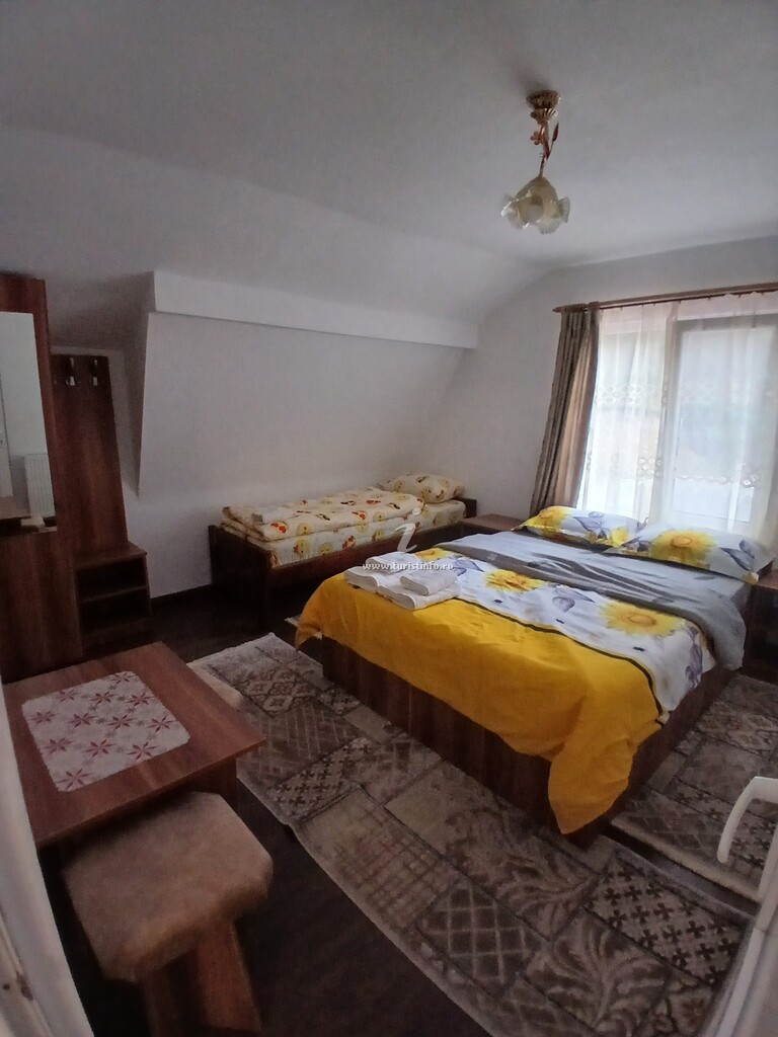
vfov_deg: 91.0
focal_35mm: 17
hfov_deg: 74.7
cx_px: 389
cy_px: 518
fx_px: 509
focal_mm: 1.4
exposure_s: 1/33.3
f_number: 2.2
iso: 320
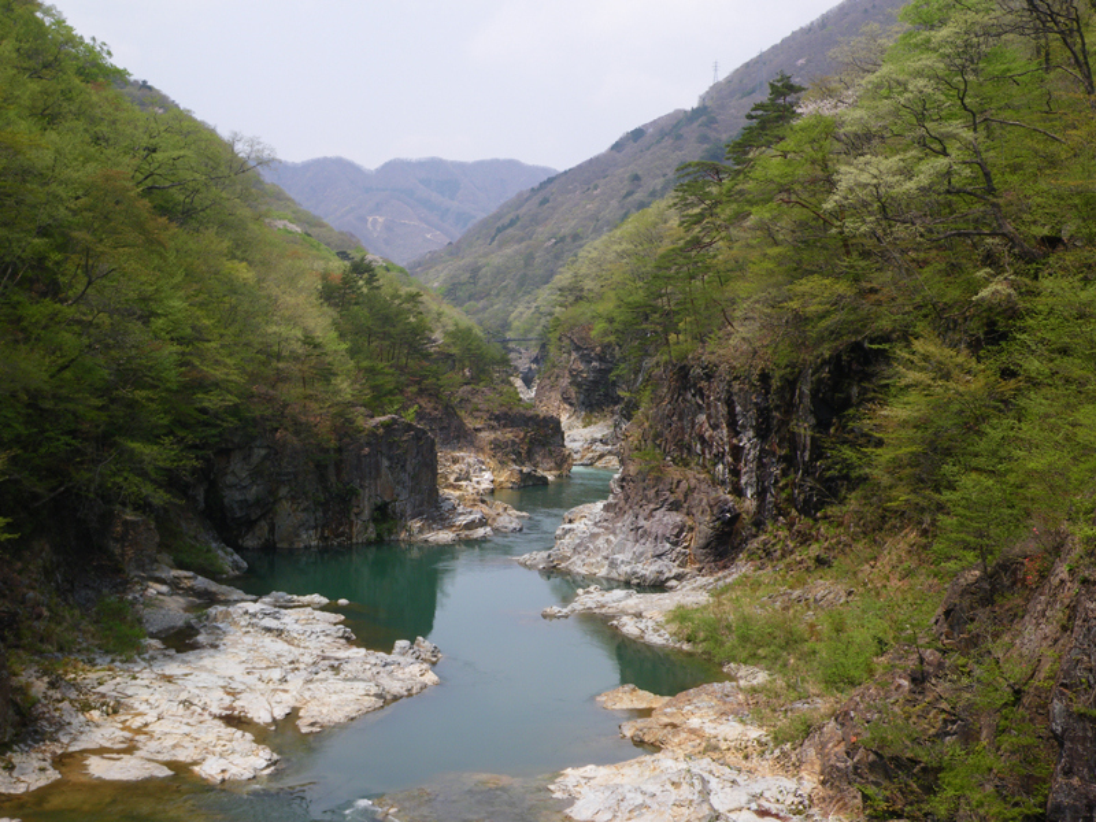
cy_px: 411
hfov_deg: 44.8
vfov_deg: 34.3
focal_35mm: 42
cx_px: 548
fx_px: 1330
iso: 50
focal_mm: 7.5
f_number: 5
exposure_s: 1/200
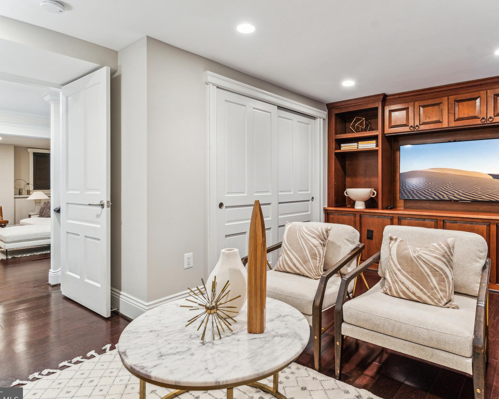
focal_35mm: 20
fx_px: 295
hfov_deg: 80.3
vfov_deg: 68.1
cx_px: 268
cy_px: 201
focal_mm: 11.5
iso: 200
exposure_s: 1/1.25
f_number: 10
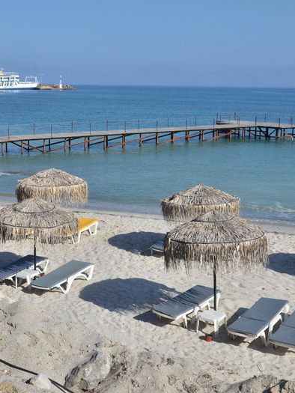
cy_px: 197
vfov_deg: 33.8
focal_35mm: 57
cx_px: 132
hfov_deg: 25.7
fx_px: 647
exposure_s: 1/200
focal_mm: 26
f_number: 10
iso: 100
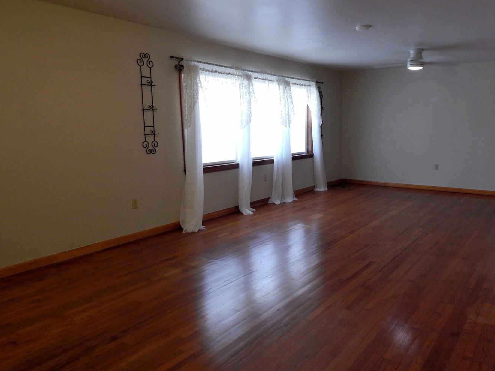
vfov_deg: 49.8
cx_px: 294
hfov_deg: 62.9
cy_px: 191
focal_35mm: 28
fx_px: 400
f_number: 3
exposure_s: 1/30
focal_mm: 4
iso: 280
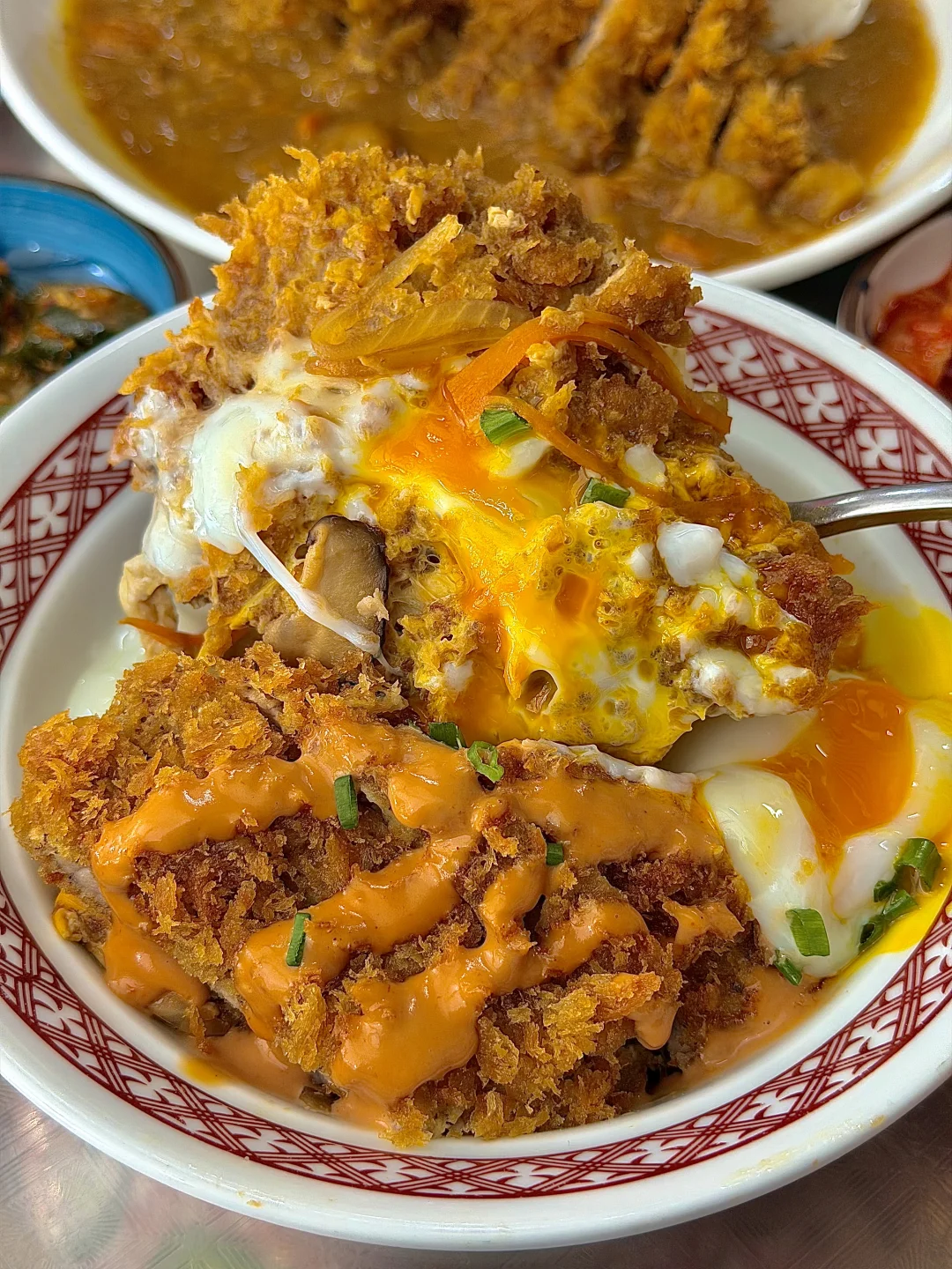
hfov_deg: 30.3
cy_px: 634
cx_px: 476
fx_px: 1760
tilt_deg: -50.6
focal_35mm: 48
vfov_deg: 39.7
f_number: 1.78
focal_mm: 6.76
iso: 100
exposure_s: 1/71
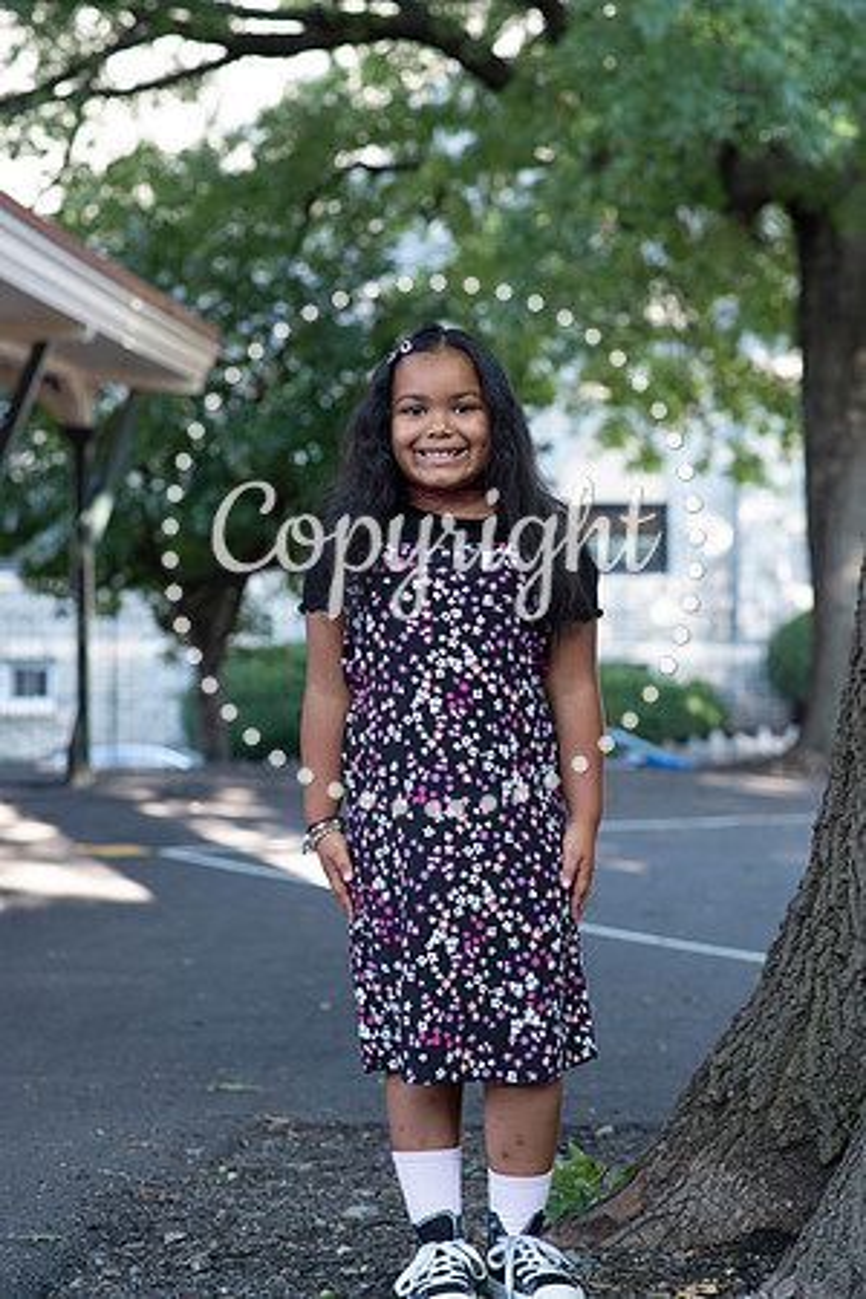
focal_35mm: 85
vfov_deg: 23.9
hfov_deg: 16.1
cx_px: 433
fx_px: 3067
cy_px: 650
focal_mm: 85
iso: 800
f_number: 4.5
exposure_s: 1/250
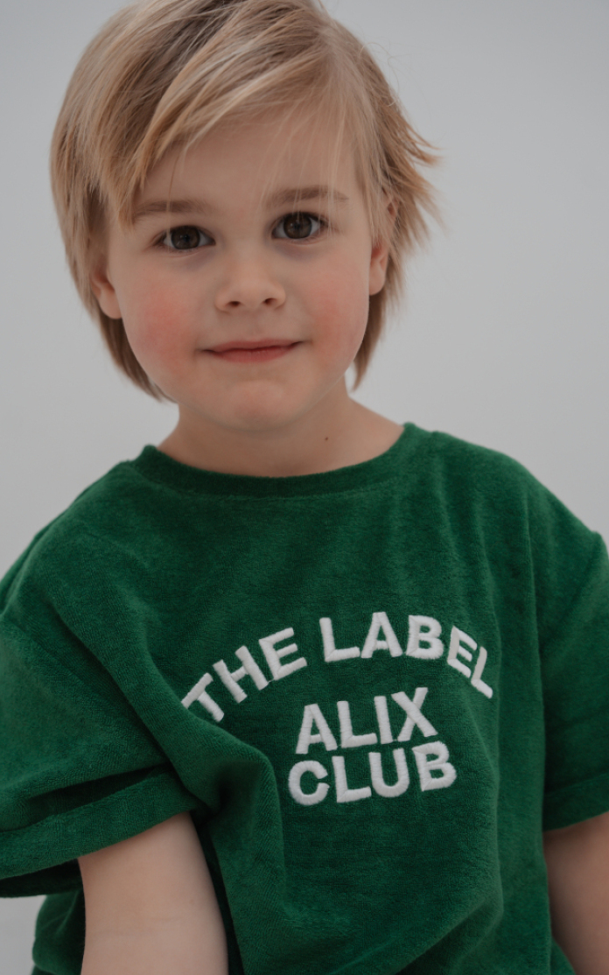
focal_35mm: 56
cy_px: 482
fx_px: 1490
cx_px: 302
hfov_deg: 23.1
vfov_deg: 36.2
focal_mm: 51.1
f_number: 4
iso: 200
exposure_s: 1/250
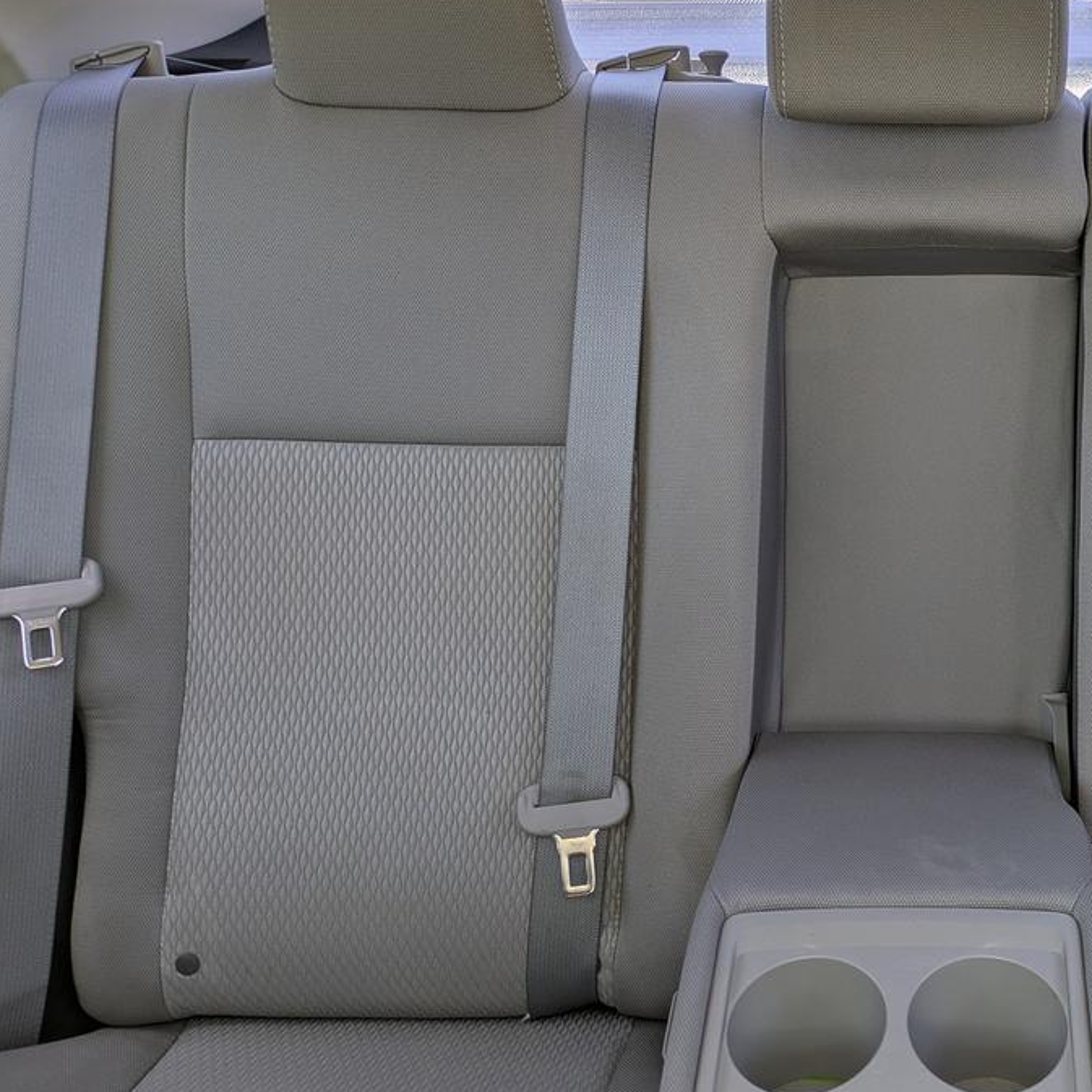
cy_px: 526
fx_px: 1499
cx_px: 982
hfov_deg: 37.4
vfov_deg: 40.0
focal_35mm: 42
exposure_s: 1/100
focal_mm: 5.43
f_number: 1.89
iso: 54
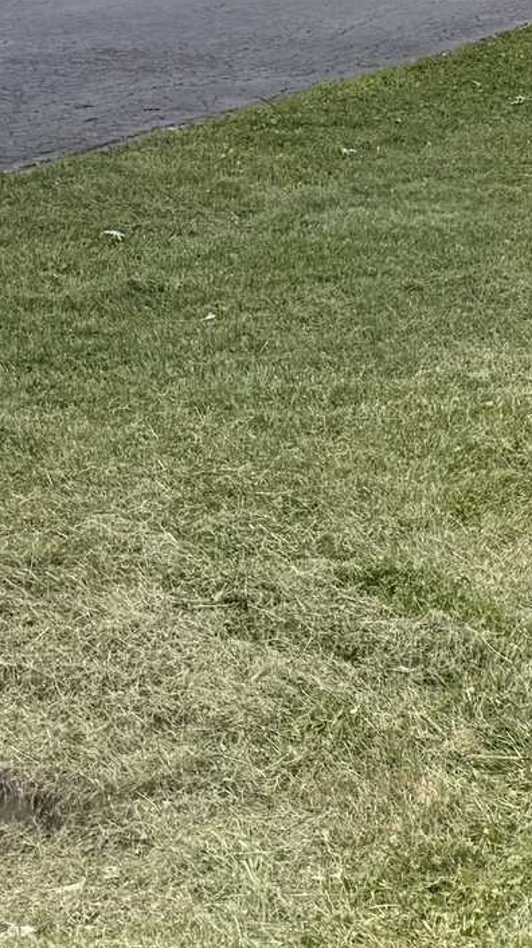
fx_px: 2862
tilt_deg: +0.6
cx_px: 1290
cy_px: -316
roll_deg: -1.0
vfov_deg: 17.5
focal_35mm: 114
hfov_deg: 9.4
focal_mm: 6.76
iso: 80
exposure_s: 1/4167
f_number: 1.78
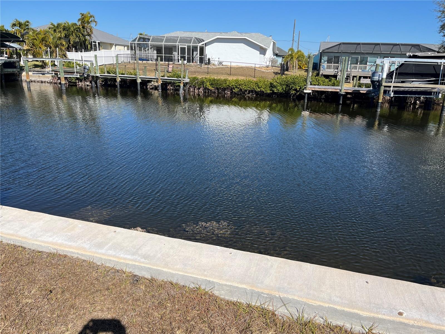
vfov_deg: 53.1
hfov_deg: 67.3
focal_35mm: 26
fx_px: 334
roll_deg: -1.9
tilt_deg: -17.9
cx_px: 222
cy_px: 167
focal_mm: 5.1
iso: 50
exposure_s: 1/3876
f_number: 1.6
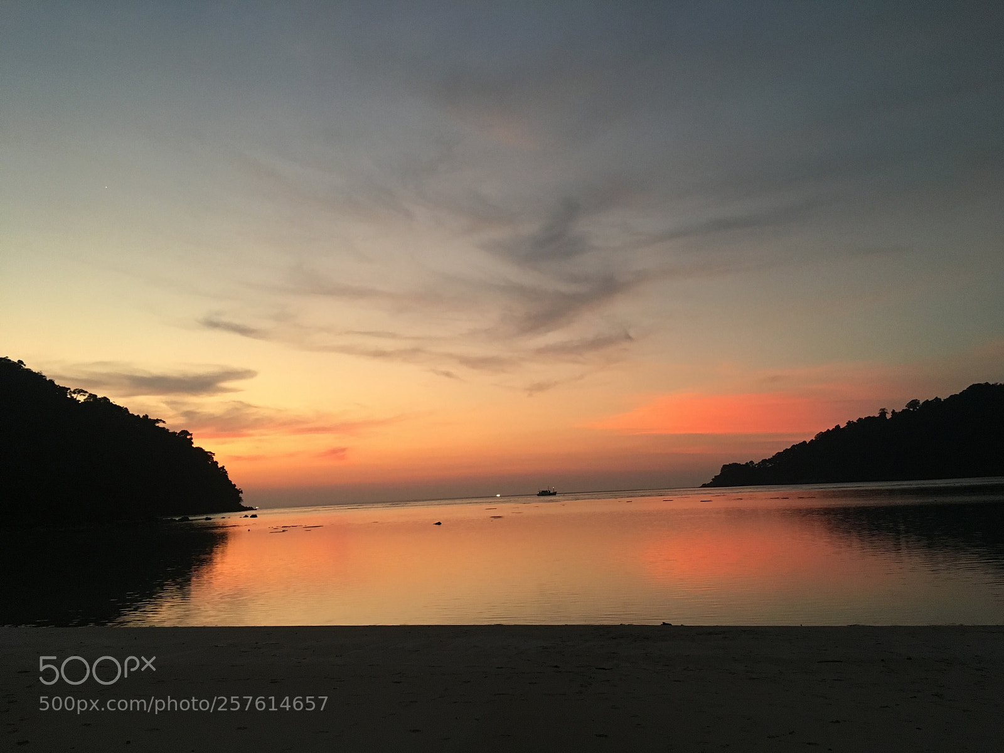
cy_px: 376
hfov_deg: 61.7
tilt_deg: +8.7
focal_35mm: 29
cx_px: 502
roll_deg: +1.4
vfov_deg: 48.2
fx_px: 841
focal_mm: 4.15
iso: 160
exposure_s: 1/33
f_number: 2.2
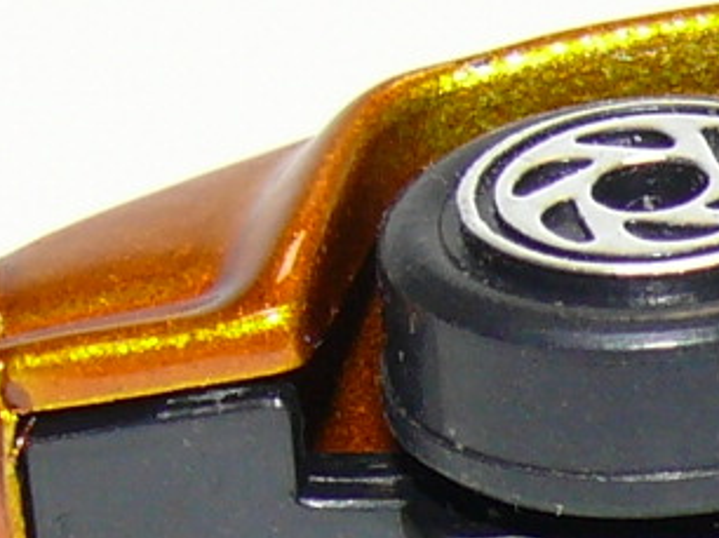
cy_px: 594
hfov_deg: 3.7
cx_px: 1480
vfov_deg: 2.8
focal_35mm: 534
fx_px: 11083
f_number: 4
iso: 100
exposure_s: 1/30
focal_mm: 13.3
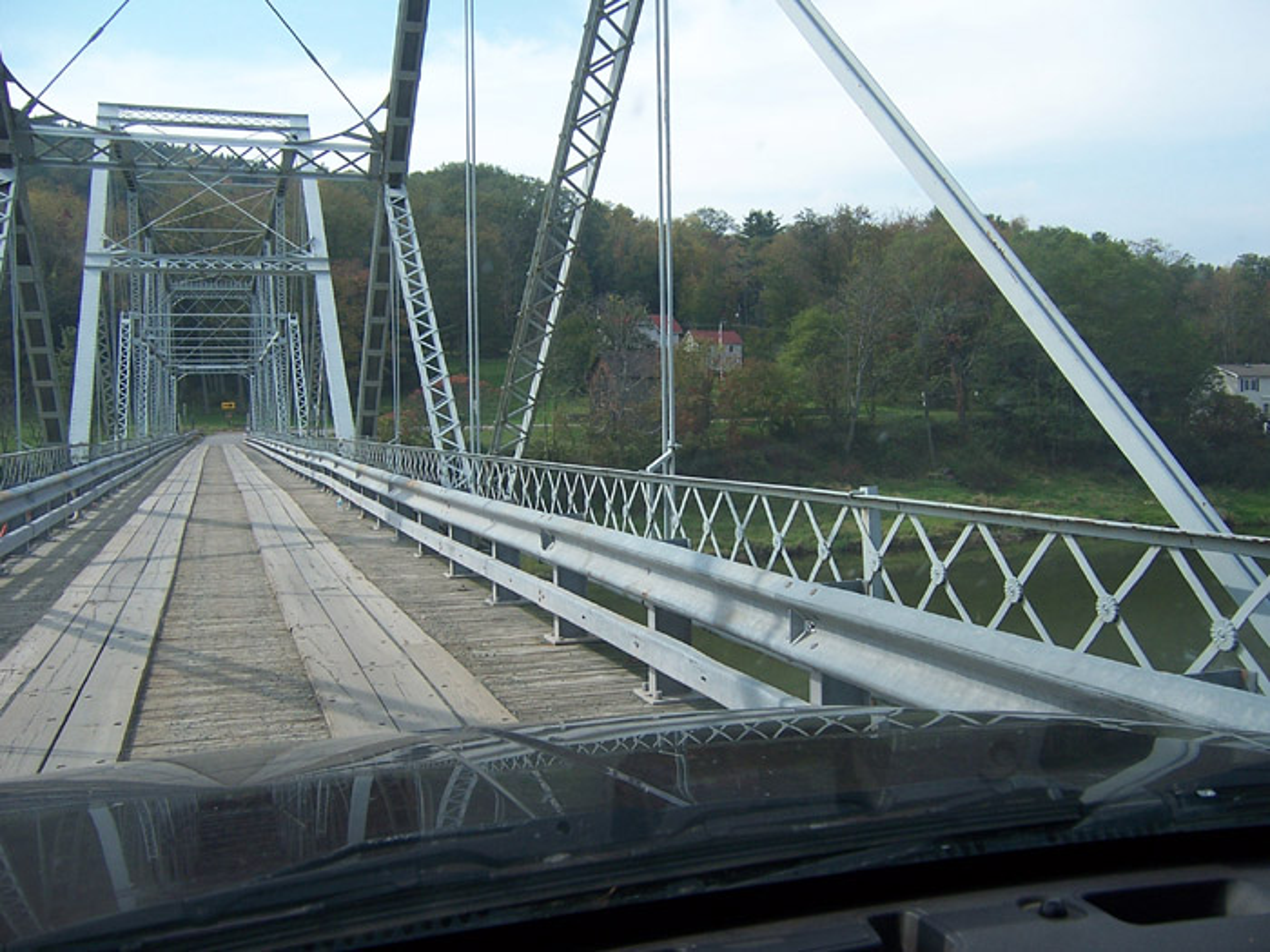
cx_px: 635
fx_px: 1211
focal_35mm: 33
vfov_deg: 42.9
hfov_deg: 55.4
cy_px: 476
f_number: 3.4
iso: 80
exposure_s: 1/500
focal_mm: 5.5
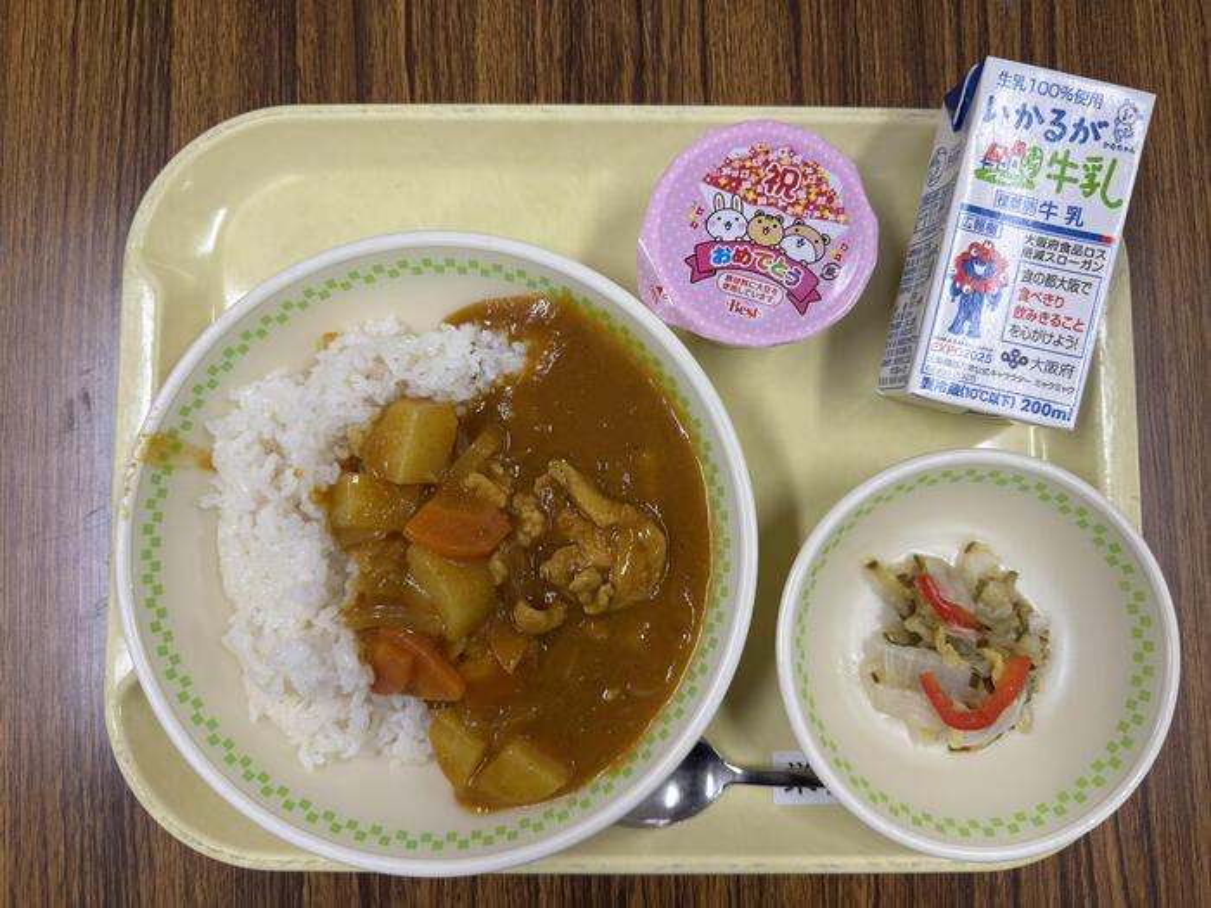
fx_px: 840
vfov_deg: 56.8
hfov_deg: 71.6
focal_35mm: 24
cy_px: 454
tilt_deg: -84.8
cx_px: 606
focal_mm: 6.76
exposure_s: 1/120
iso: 100
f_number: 1.78
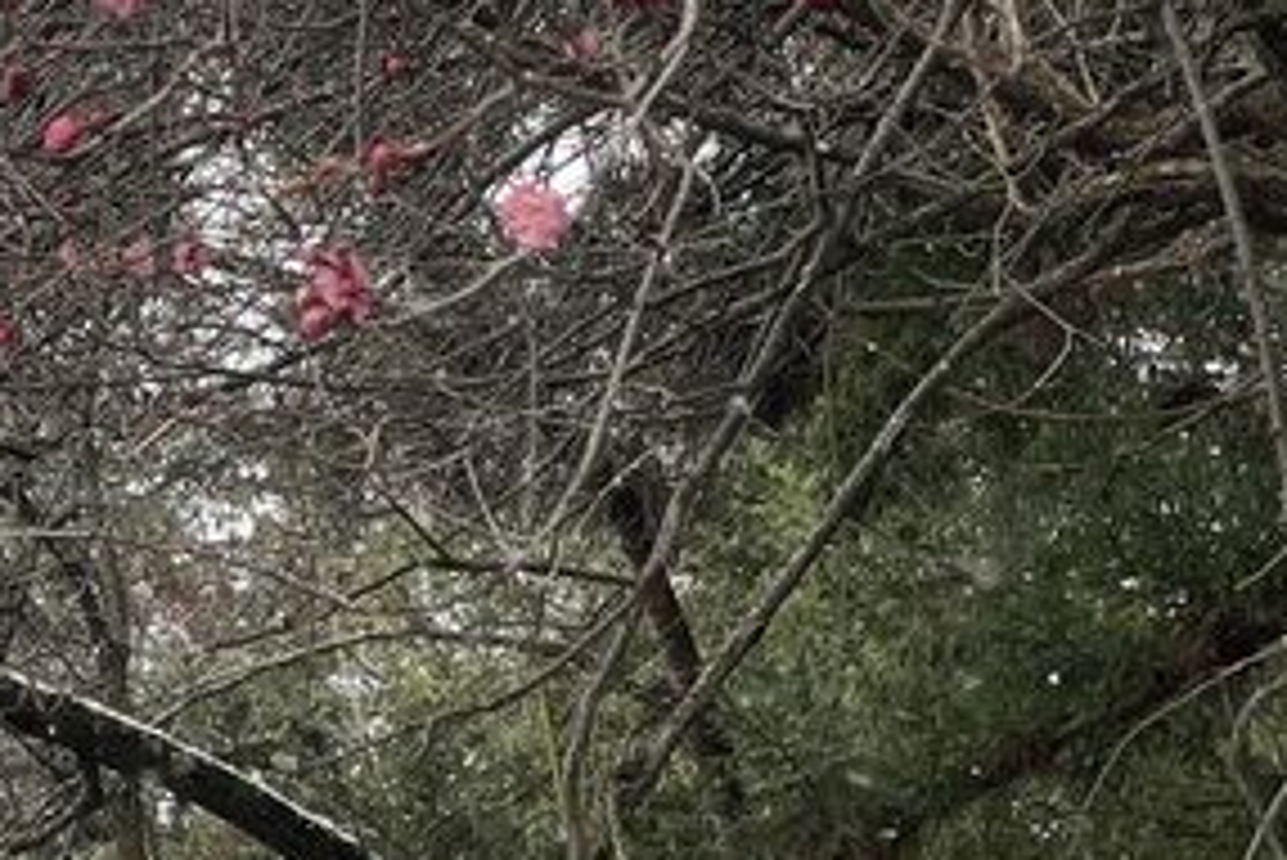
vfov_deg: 17.2
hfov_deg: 27.0
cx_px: 344
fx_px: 2647
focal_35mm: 74
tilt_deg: +41.6
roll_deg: -3.0
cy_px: -299
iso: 32
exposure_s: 1/518
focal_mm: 5.1
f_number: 1.6
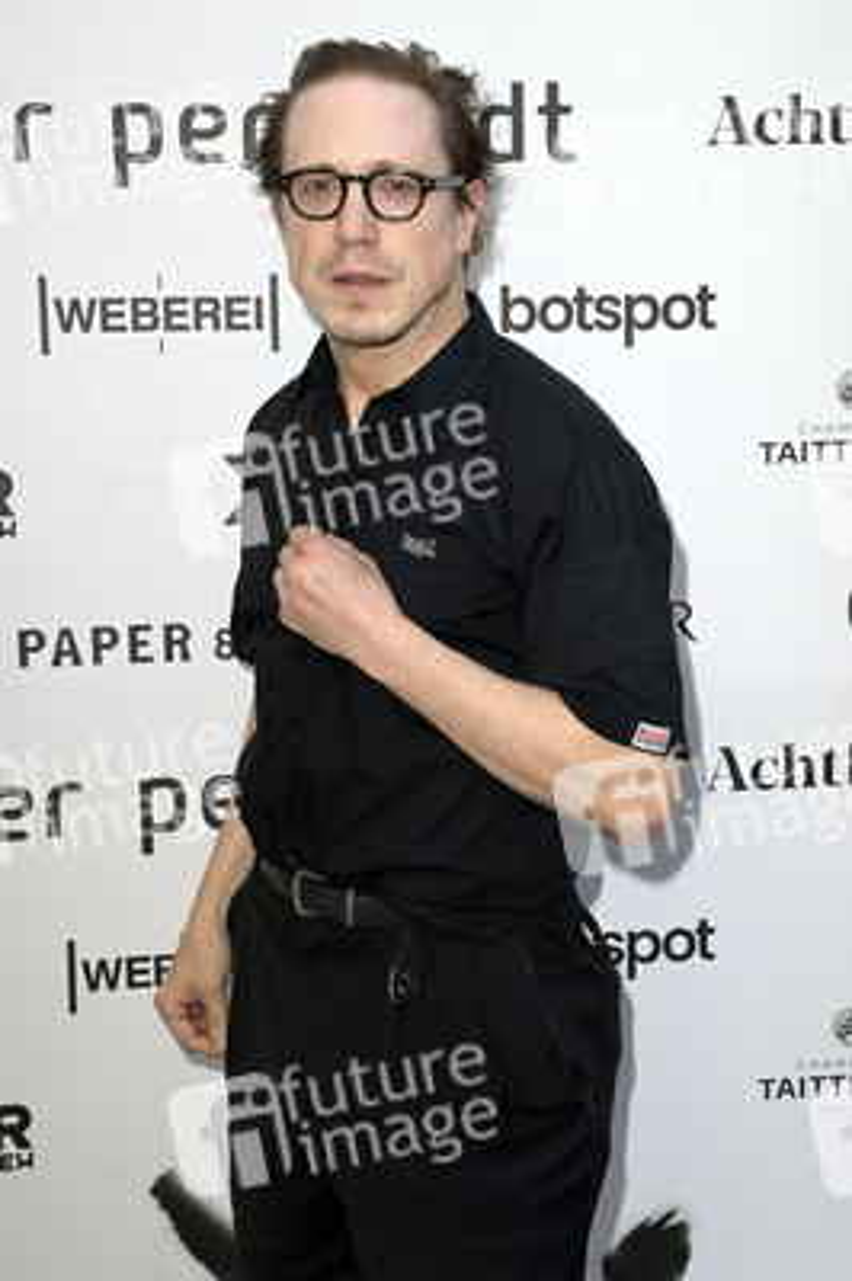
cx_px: 426
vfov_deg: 41.1
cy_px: 640
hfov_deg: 28.0
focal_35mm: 48
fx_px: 1707
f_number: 7.1
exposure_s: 1/250
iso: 640
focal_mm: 48
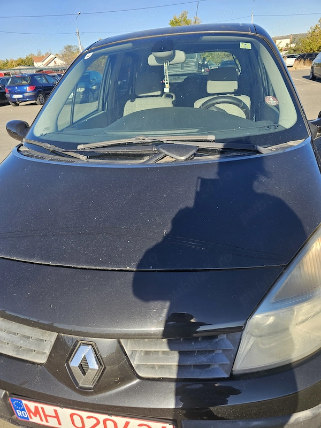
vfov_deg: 73.9
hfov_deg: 58.9
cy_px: 214
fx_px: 284
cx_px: 160
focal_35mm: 23
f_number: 1.7
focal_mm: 6.3
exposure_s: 1/316
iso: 10
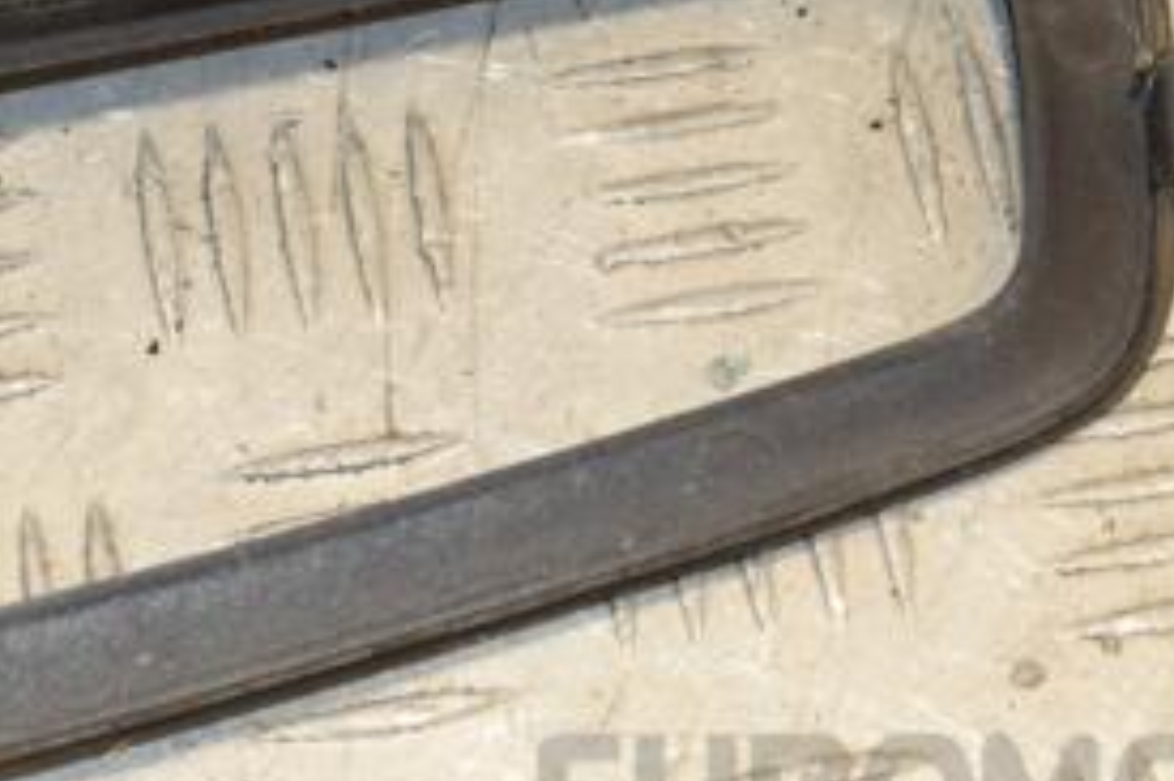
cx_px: 457
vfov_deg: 8.7
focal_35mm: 157
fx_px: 5117
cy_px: 230
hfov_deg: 13.1
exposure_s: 1/200
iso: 800
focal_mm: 48
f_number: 9
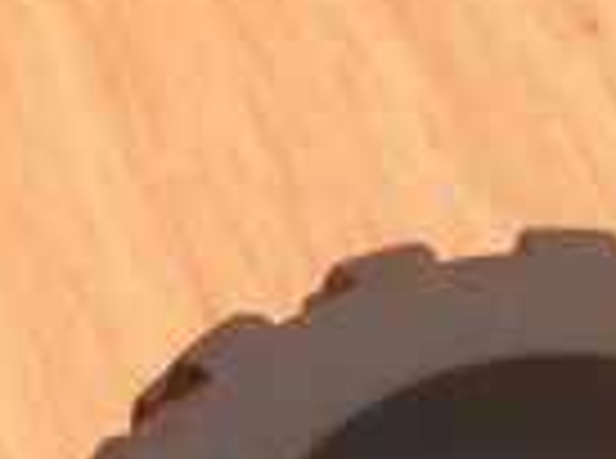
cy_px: 837
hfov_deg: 8.8
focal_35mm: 224
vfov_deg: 6.5
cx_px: -139
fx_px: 3976
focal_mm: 10.6
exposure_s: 1/3.1
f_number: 3.2
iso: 200
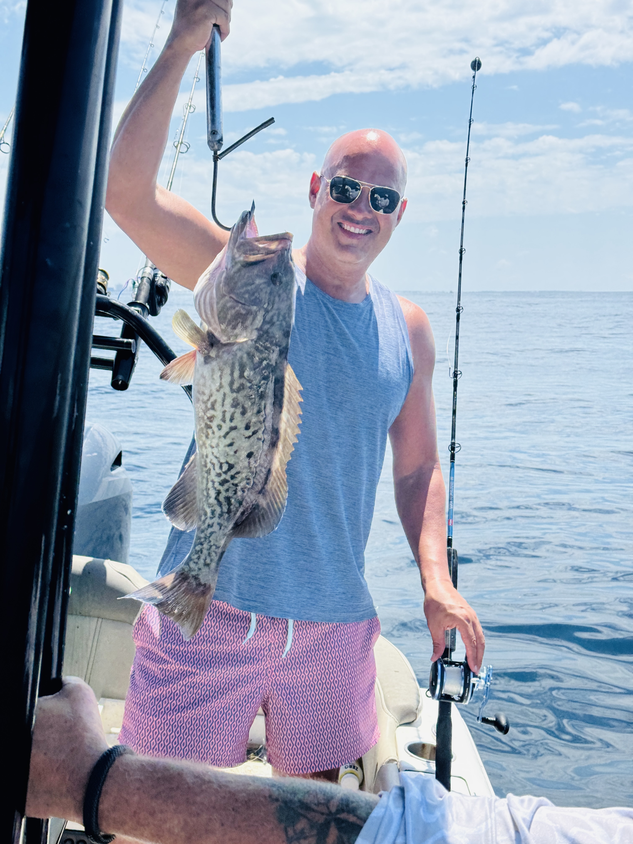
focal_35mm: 48
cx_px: 316
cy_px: 422
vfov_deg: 39.7
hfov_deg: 30.3
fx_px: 1170
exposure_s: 1/4608
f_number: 1.78
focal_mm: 6.76
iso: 64
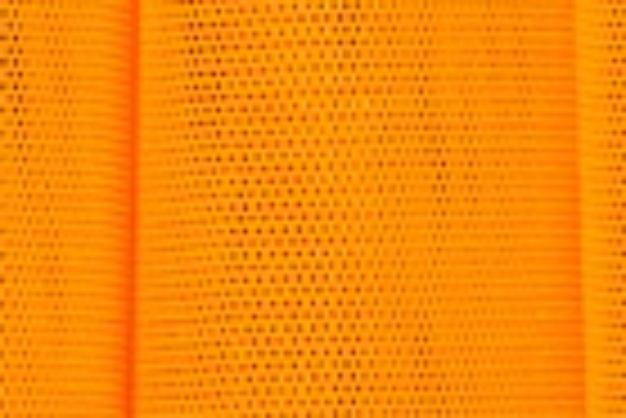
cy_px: 562
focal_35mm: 581
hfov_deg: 3.5
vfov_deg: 2.4
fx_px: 10113
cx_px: 158
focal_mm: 90
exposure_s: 1/800
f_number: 14
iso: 400
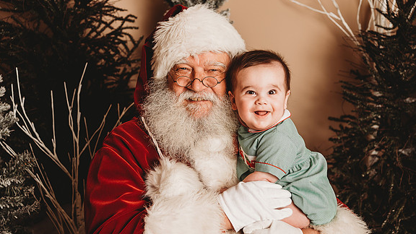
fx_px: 640
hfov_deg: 36.0
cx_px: 209
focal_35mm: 58
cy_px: 114
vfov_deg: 20.7
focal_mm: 55
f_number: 4
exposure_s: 1/160
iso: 100
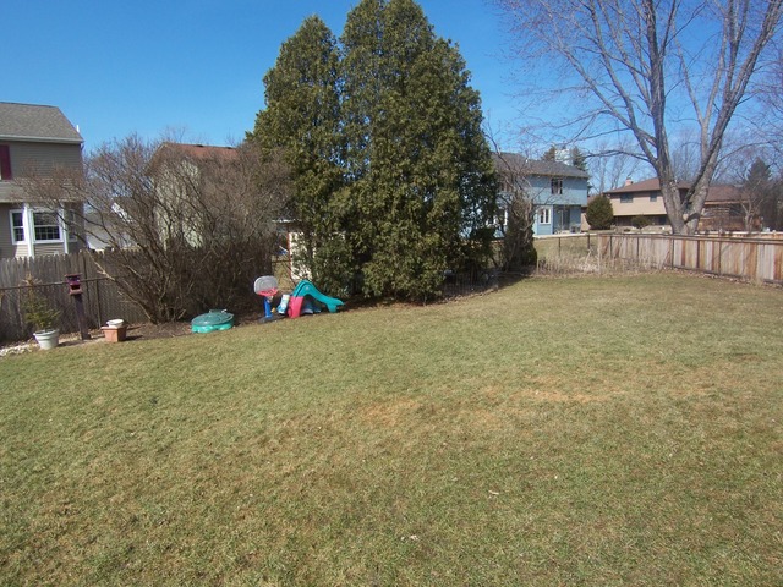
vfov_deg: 58.9
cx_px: 392
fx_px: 520
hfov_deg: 73.9
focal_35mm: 23
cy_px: 294
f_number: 5.6
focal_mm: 3.8
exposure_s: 1/250
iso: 64
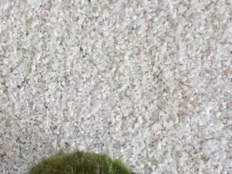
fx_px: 496
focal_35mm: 74
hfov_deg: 25.1
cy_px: 199
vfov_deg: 19.0
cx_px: 3
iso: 140
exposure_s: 1/30
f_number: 3.3
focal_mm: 4.1
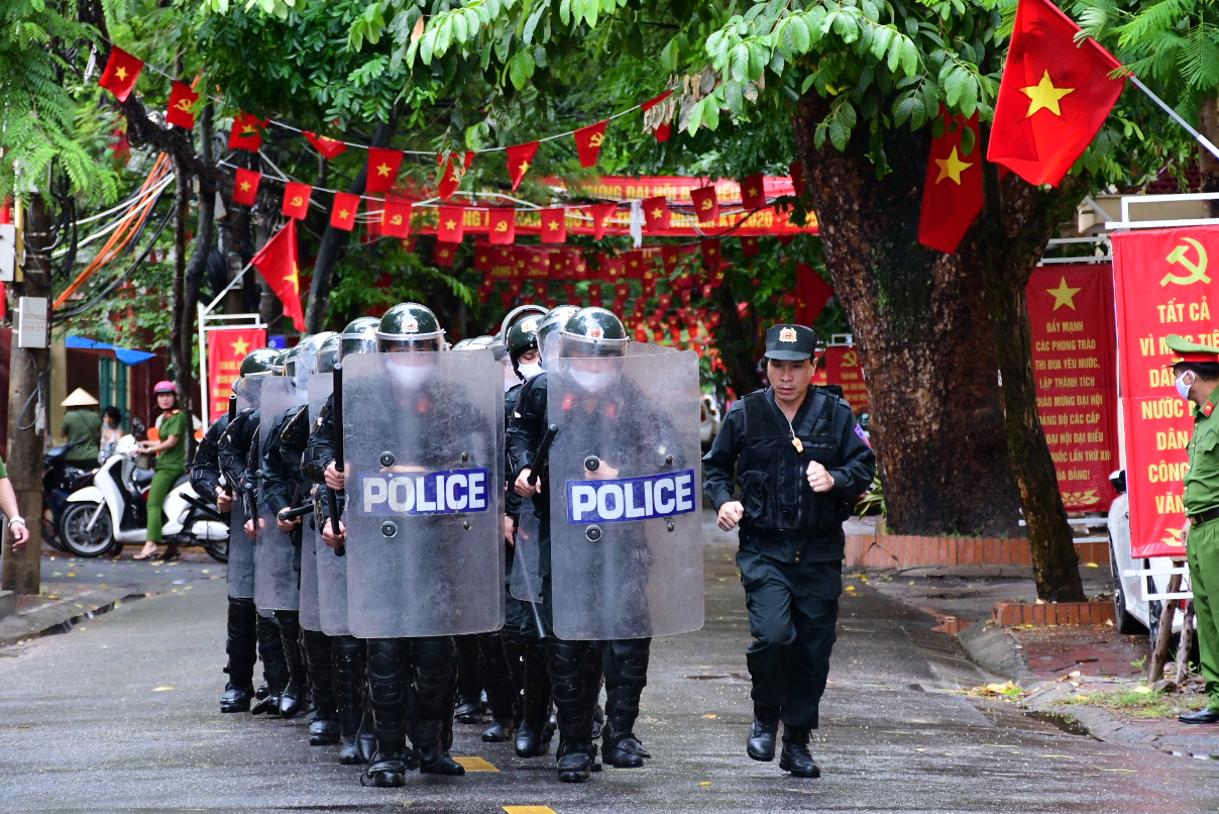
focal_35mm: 181
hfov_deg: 11.4
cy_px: 385
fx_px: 6130
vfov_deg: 7.6
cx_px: 534
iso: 1000
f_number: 5.3
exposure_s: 1/200
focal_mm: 90
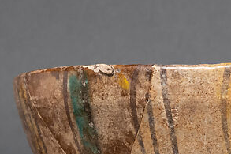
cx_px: 277
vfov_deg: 6.6
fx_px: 1315
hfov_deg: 9.9
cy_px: 191
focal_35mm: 205
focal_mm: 50
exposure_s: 1/20
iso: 640
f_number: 14
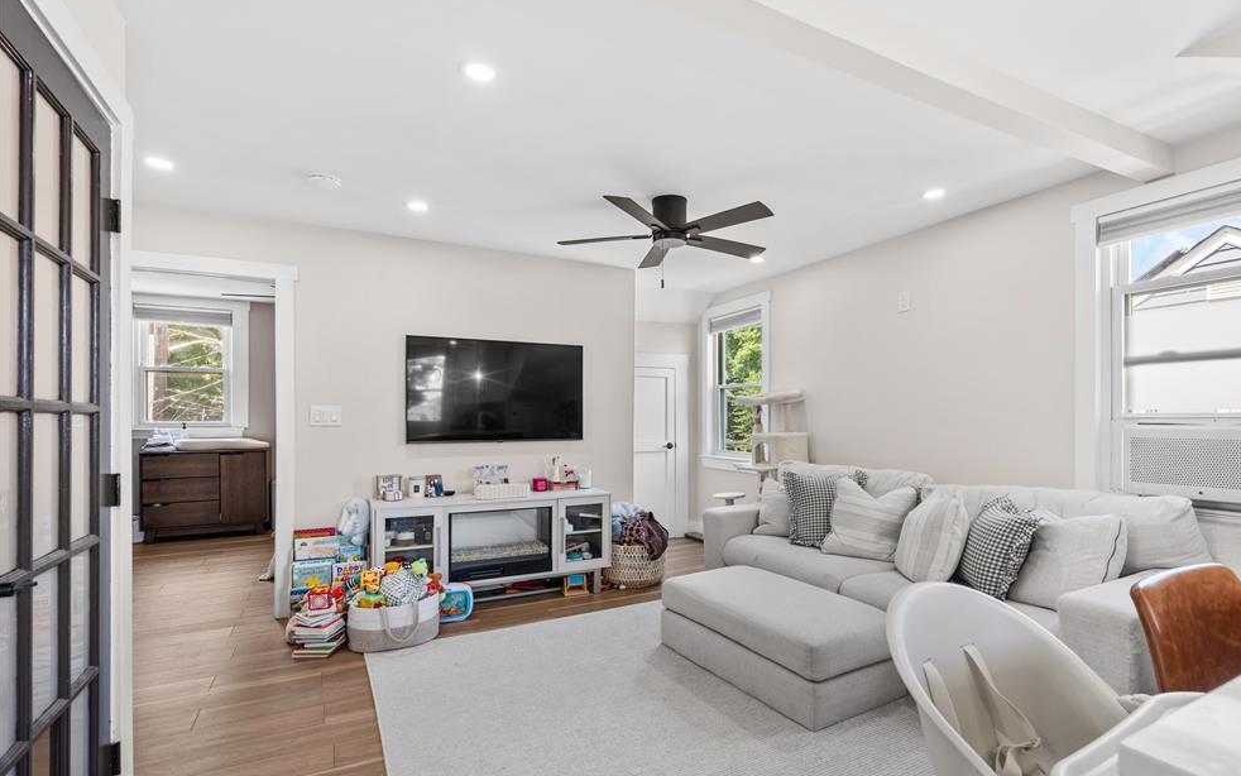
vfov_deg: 67.9
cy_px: 418
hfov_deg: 94.3
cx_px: 645
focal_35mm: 17
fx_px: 575
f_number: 8
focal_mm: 16
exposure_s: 1/3
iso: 100
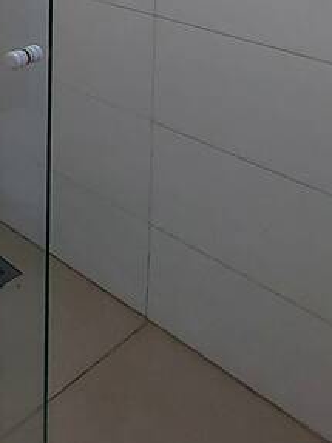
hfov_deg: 23.7
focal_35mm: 49
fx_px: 627
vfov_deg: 31.5
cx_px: -165
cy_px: -108
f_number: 2.2
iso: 100
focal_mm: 1.74
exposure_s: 1/60
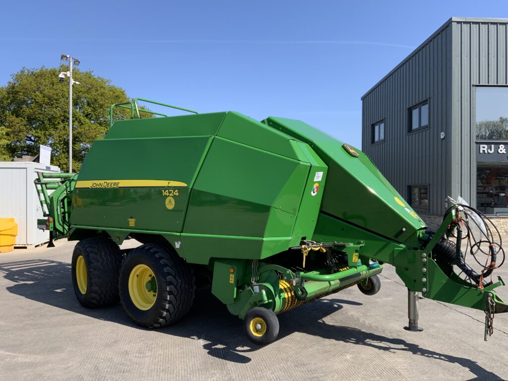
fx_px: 426
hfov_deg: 61.7
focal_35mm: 29
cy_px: 190
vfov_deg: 48.2
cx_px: 254
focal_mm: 3
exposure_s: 1/1195
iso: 16
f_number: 1.8
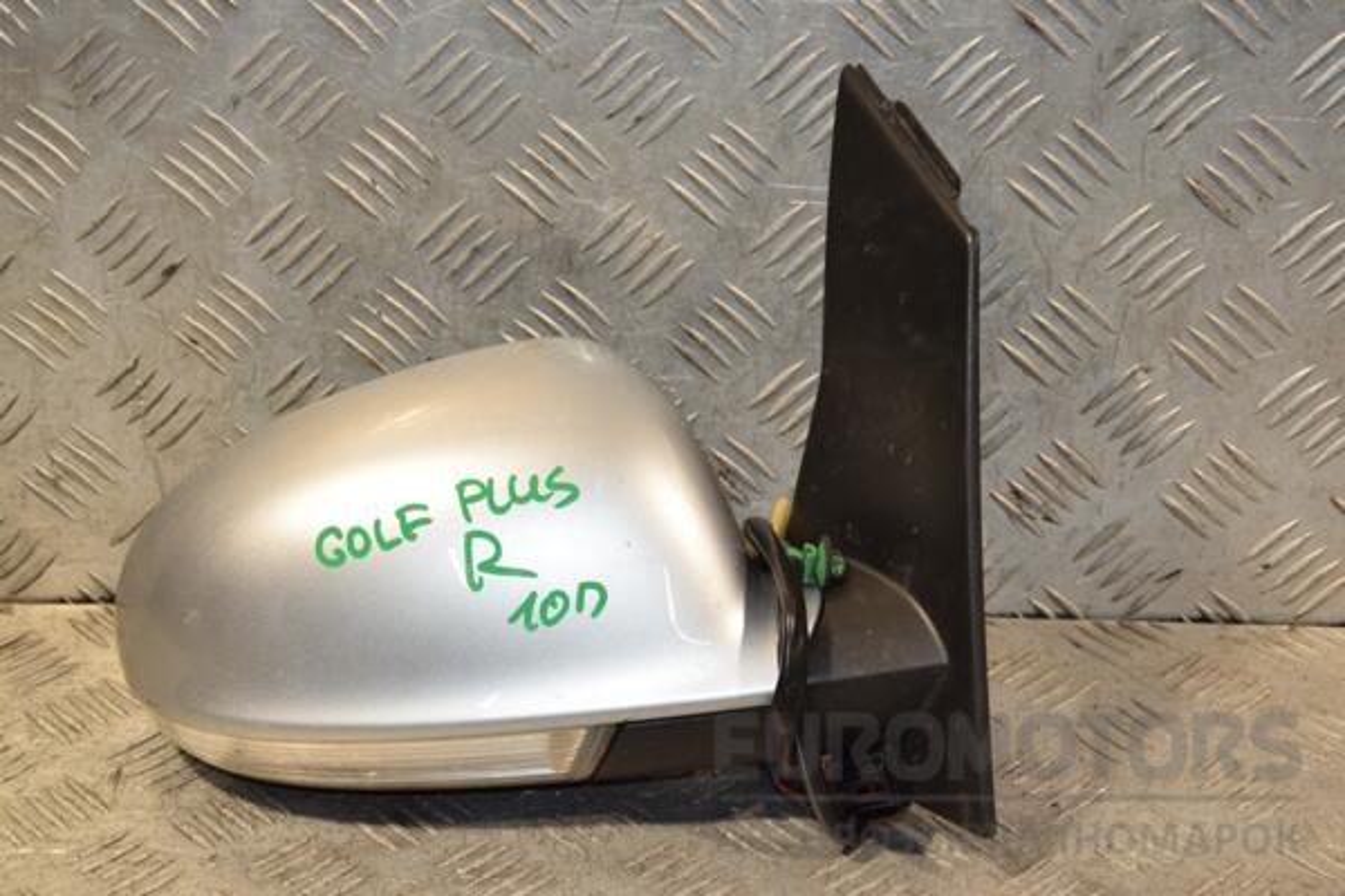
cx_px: 672
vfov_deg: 17.5
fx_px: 2914
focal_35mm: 78
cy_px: 448
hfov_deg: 26.0
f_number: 7.1
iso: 800
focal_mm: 52
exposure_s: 1/200
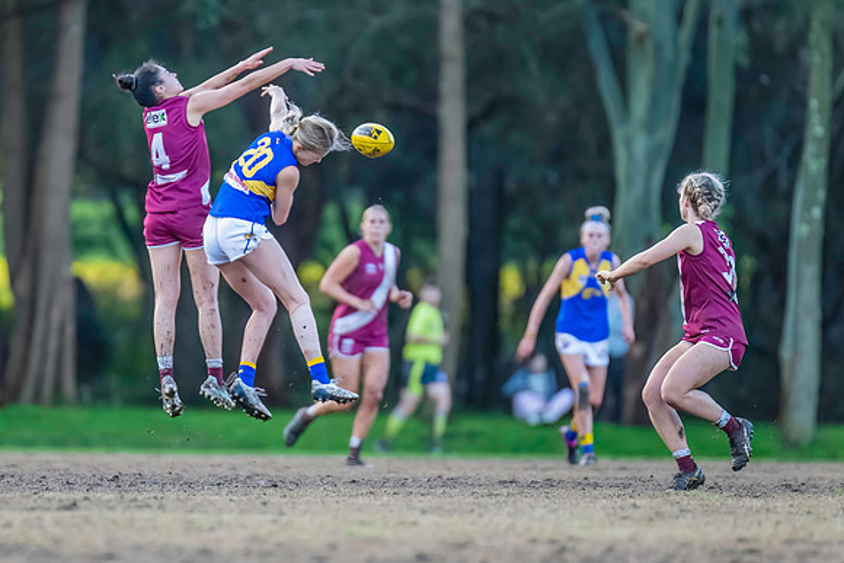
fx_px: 12472
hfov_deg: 3.9
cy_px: 277
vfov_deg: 2.6
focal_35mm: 532
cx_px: 287
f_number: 2.8
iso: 3200
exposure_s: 1/1250
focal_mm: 300
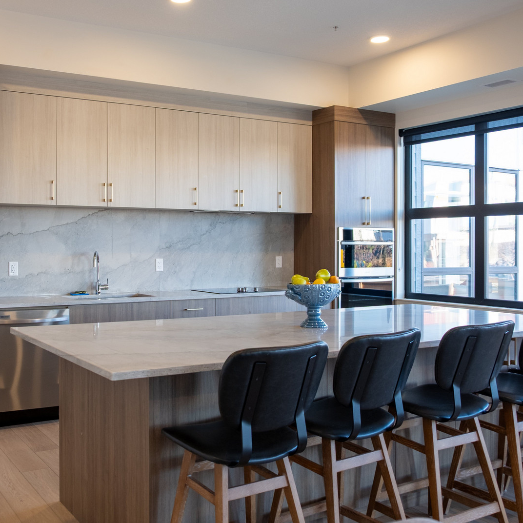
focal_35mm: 37
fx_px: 632
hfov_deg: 44.3
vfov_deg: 44.9
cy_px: 247
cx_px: 178
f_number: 3.5
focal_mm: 18
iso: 250
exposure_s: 1/25
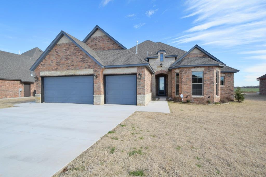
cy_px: 88
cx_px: 133
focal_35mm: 15
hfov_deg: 100.4
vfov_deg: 77.3
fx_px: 111
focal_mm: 10
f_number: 22
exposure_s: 1/50
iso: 500
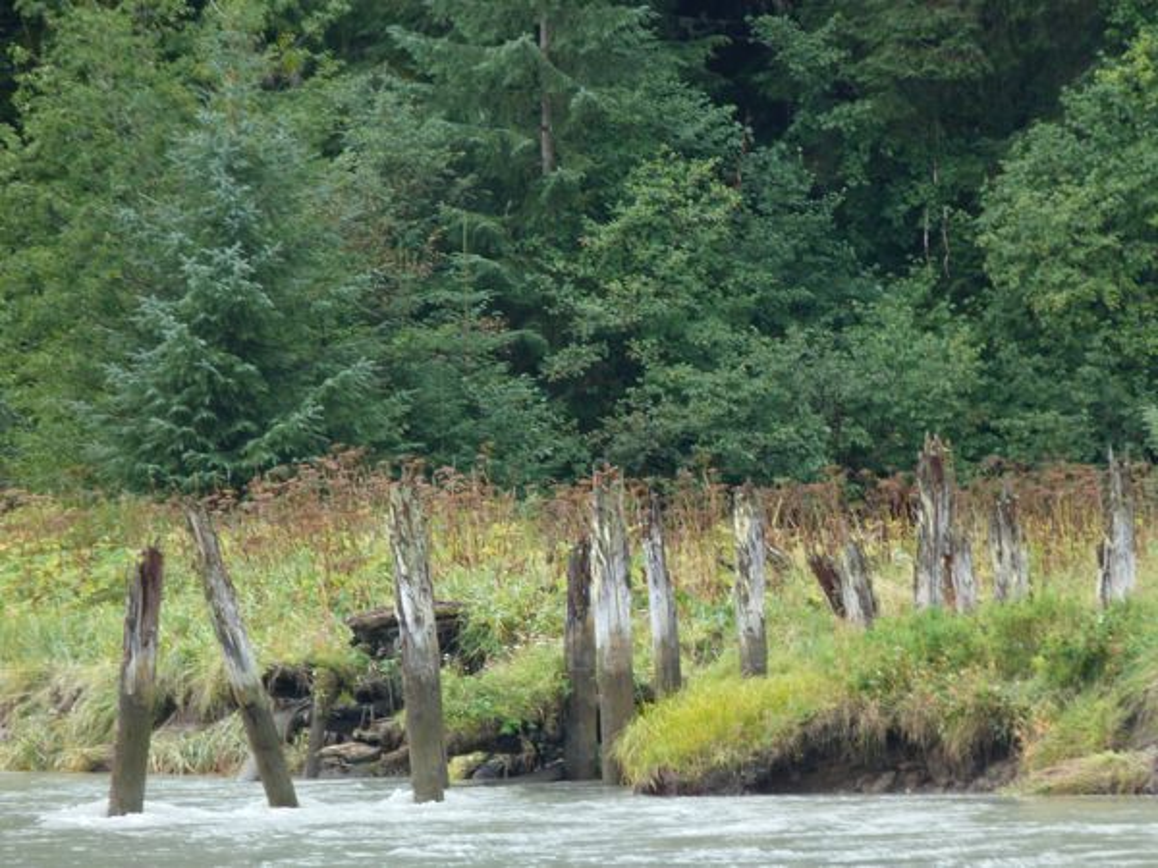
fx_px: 16392
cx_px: 579
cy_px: 434
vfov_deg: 3.0
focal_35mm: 490
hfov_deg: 4.0
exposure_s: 1/100
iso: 125
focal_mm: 88.2
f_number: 4.5
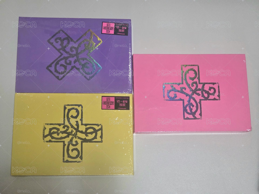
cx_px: 130
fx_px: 516
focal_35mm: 69
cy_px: 97
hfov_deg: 28.2
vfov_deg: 21.3
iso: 320
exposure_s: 1/30
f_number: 2.4
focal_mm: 7
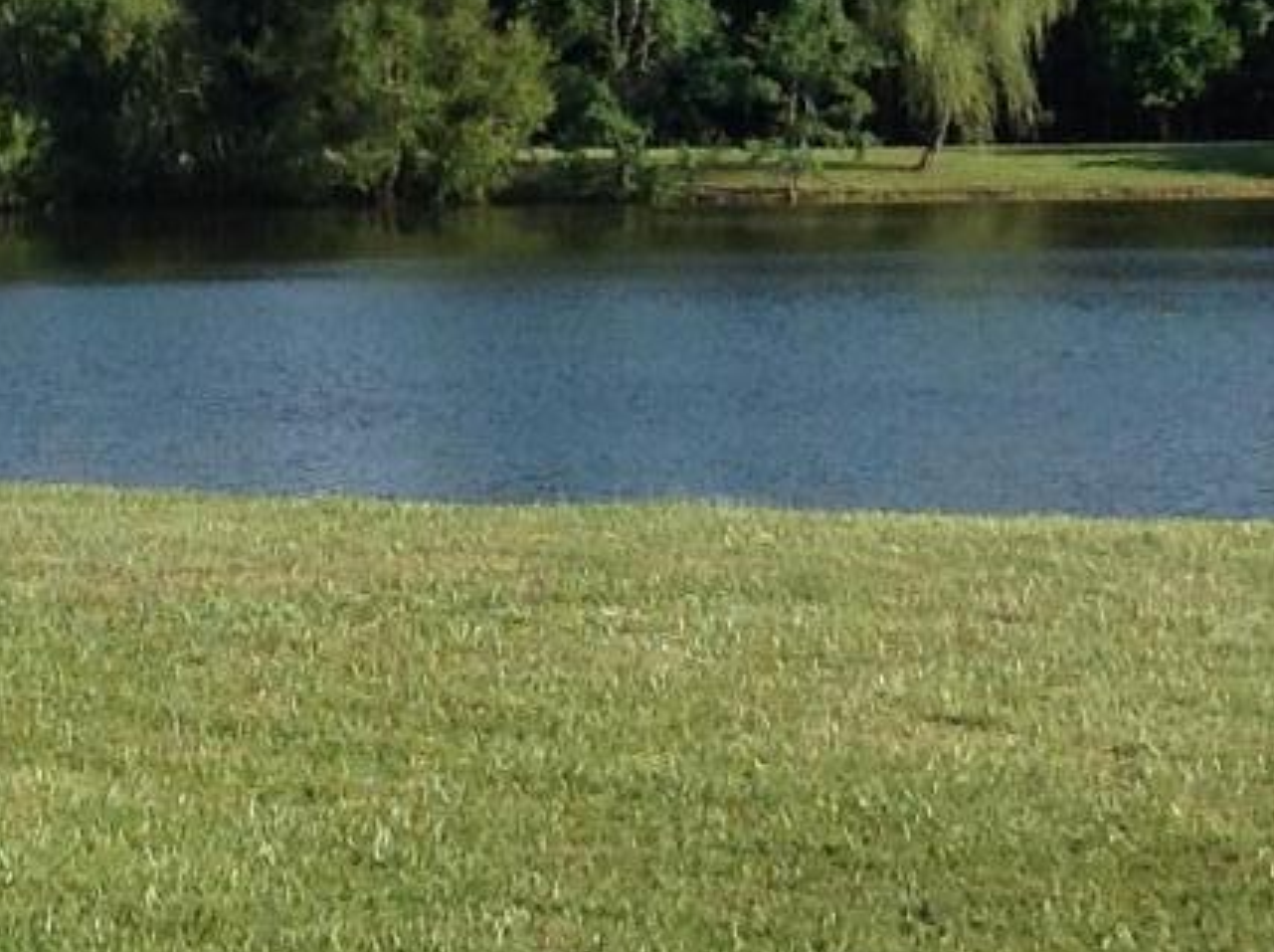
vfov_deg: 9.0
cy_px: -34
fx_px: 6027
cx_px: 131
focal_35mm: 164
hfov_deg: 12.0
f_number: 2.4
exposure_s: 1/1259
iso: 50
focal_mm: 4.28
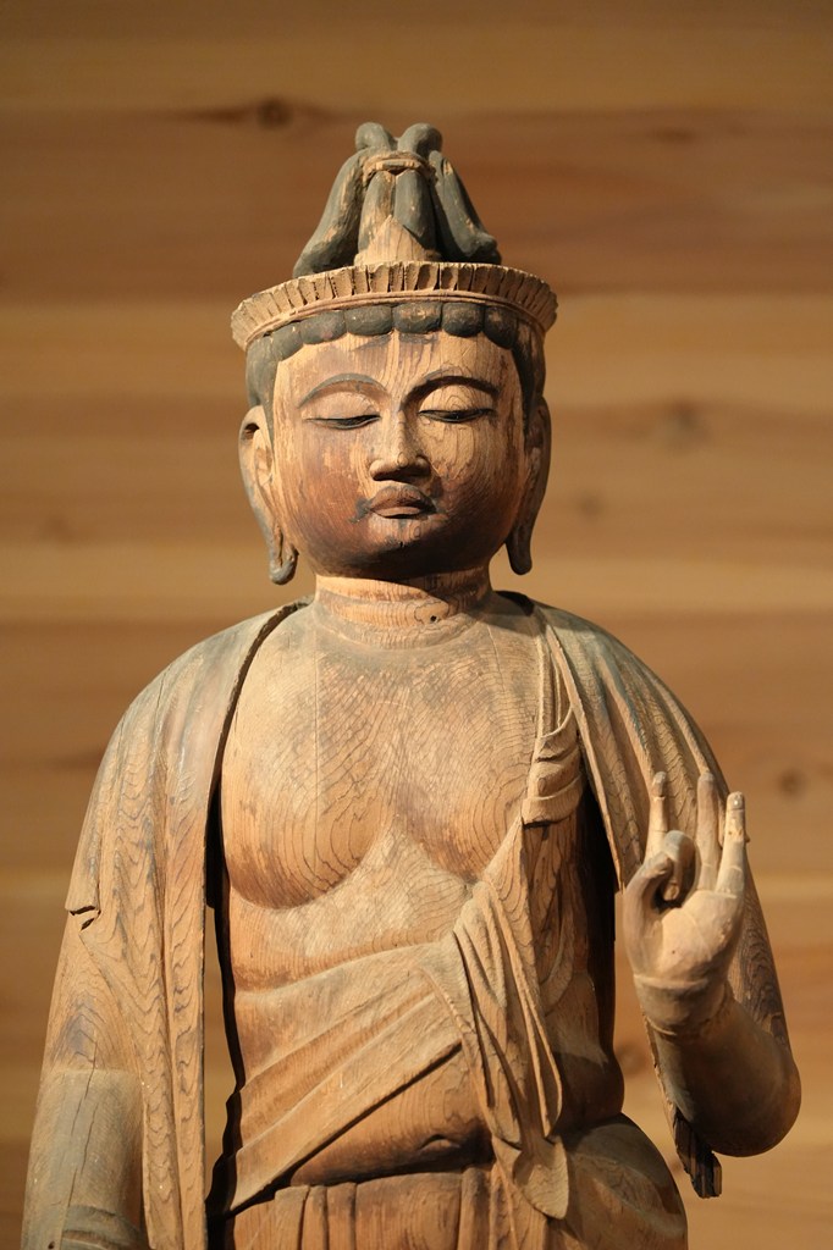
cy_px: 625
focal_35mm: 105
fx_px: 3647
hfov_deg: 13.0
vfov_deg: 19.5
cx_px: 416
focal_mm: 105
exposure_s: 1/160
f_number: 4
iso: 6400
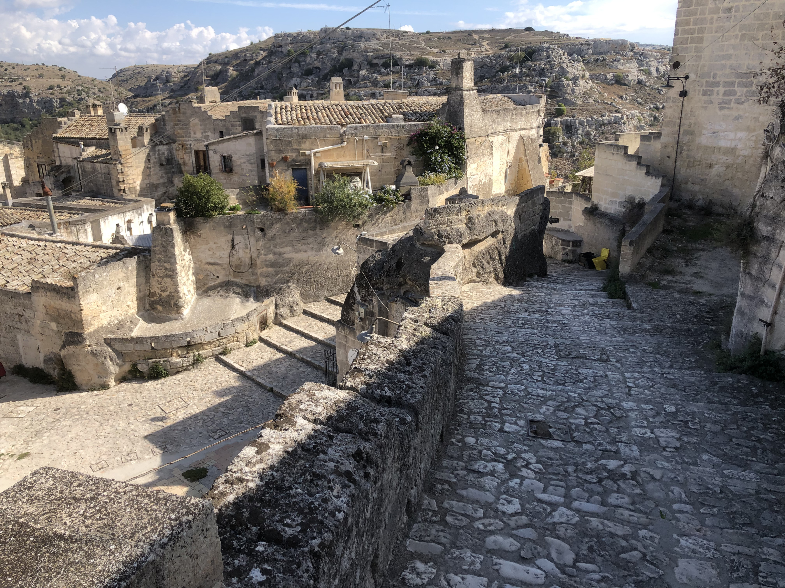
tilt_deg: -18.5
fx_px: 635
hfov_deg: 63.4
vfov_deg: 49.7
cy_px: 294
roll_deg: +1.6
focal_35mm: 28
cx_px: 392
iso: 20
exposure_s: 1/1185
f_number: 1.8
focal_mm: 4
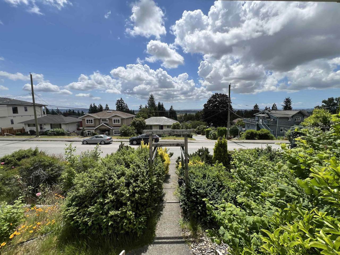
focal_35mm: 13
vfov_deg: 89.9
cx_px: 170
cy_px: 128
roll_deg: +0.4
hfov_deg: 106.2
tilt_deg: -7.9
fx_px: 128
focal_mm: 1.57
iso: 32
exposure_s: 1/2538
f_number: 1.8
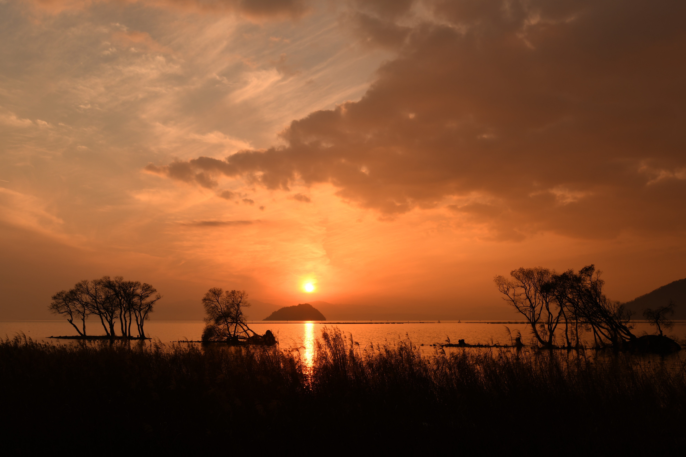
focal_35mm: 35
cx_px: 343
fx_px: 667
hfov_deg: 54.4
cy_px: 228
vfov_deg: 37.9
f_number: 11
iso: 100
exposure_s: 1/125
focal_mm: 35
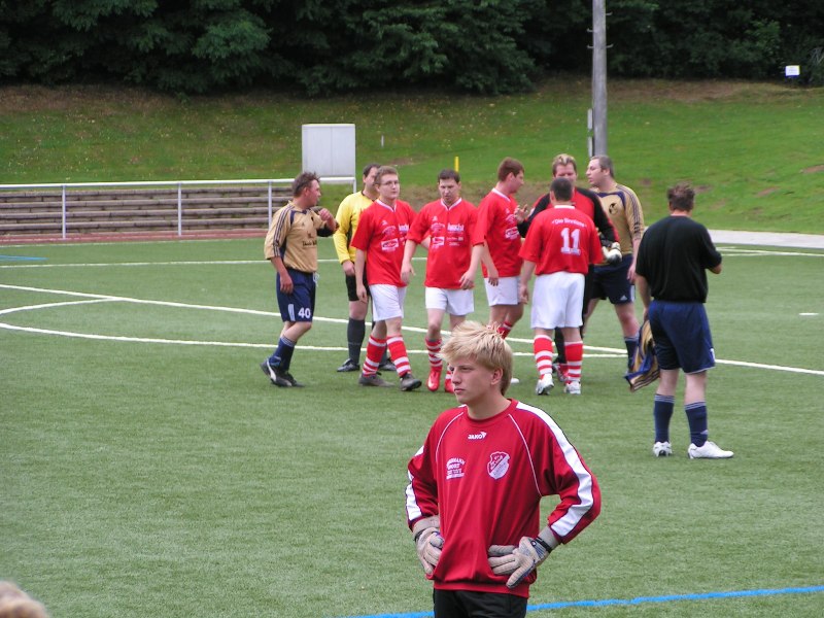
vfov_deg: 8.2
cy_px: 309
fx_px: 4285
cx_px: 412
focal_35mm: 180
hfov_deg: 11.0
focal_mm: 27.5
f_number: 3.5
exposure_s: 1/250
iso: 50
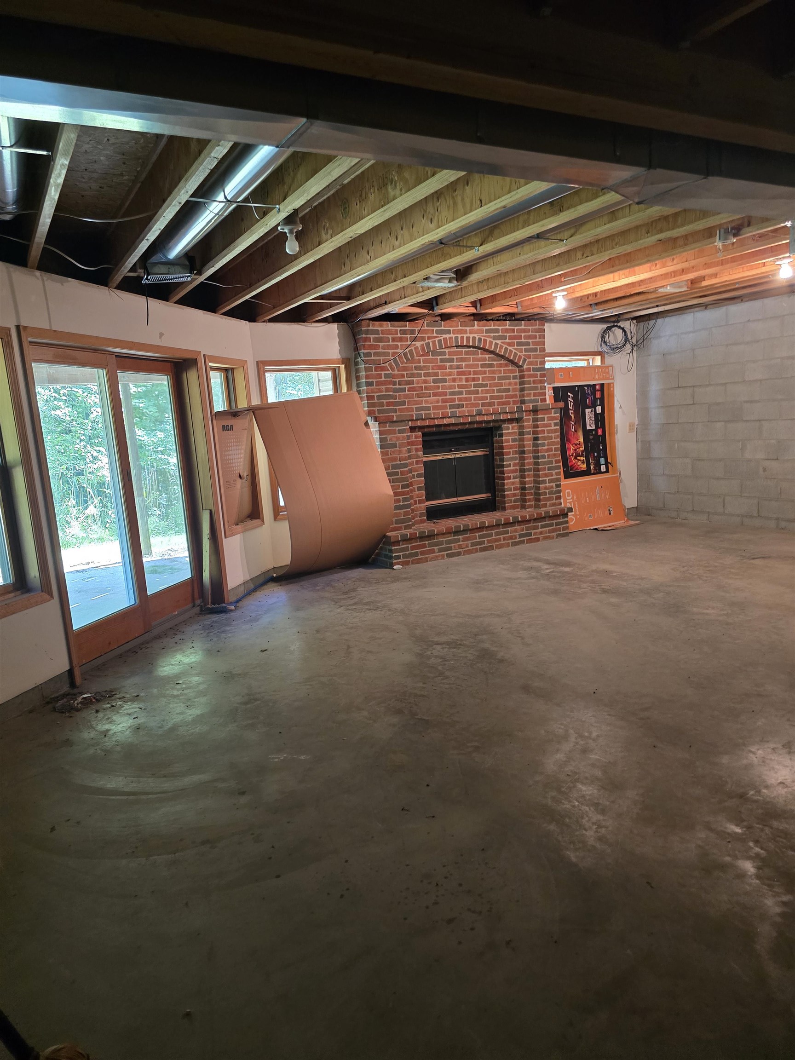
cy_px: 530
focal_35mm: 23
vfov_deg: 73.9
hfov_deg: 58.9
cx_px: 398
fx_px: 704
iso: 640
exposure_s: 1/60
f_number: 1.7
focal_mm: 6.3
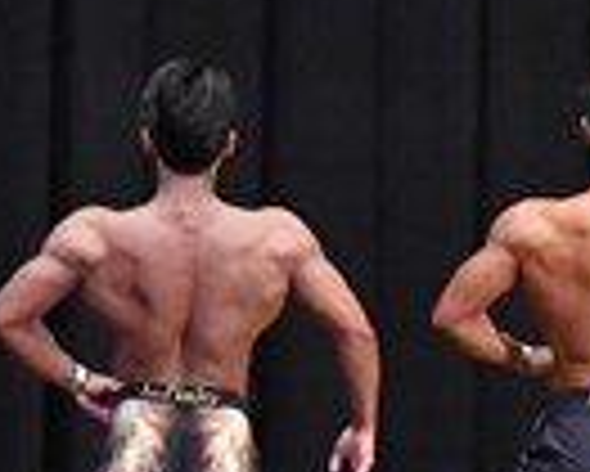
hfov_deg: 3.7
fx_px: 9034
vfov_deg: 3.0
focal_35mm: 517
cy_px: 369
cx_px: 1034
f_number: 5.6
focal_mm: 62
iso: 8000
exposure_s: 1/400
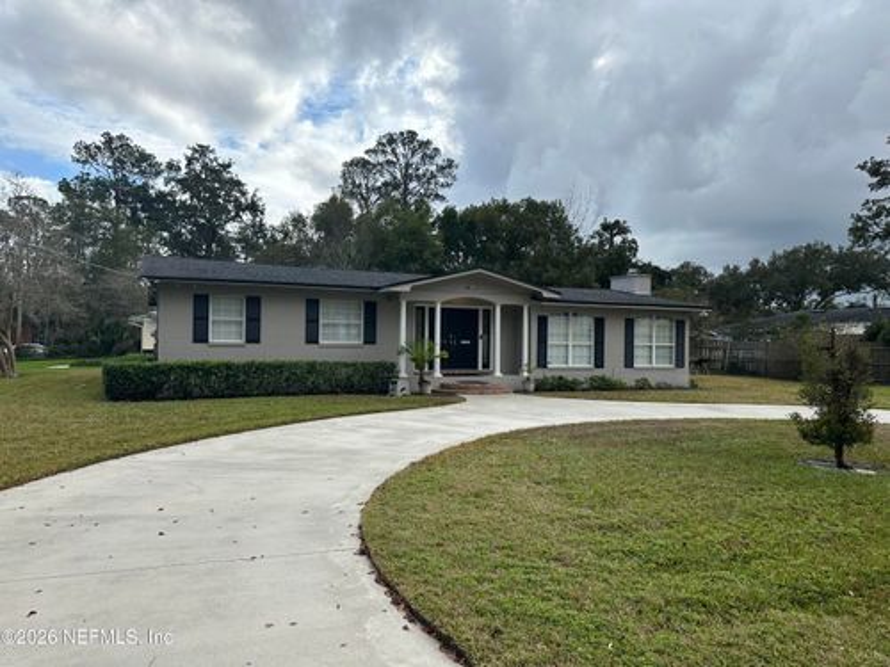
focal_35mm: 24
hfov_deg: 71.6
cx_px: 445
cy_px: 334
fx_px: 617
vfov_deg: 56.8
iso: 80
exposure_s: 1/2732
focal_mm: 6.86
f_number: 1.78
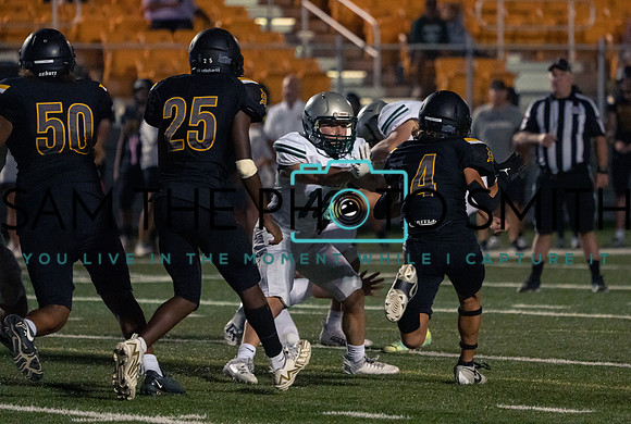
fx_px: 6310
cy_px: 174
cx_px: 375
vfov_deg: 3.9
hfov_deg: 5.7
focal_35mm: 359
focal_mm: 303
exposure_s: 1/1000
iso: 12800
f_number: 5.6
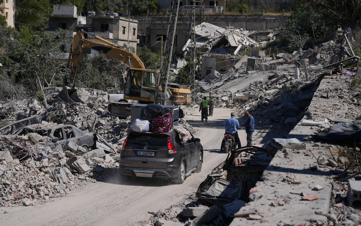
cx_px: 180
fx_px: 708
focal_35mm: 72
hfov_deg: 28.6
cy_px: 107
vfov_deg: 18.1
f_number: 7.1
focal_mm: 70
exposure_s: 1/1250
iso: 200
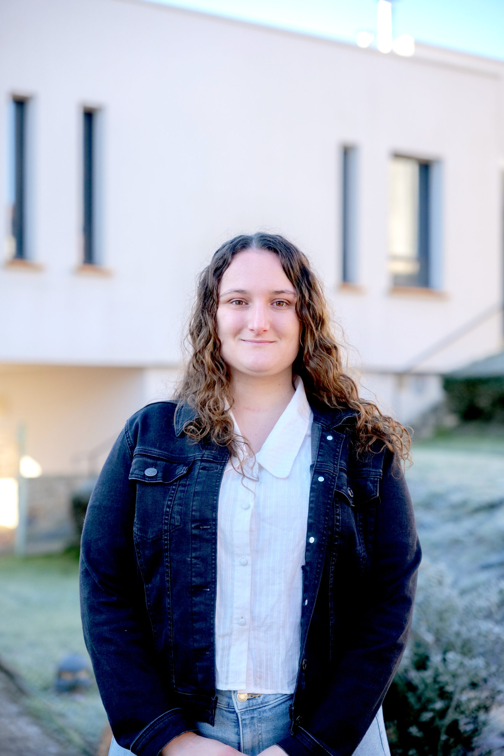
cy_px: 378
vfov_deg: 28.8
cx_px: 252
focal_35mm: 70
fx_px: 1470
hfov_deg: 19.5
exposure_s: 1/2000
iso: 1000
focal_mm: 70
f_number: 3.2
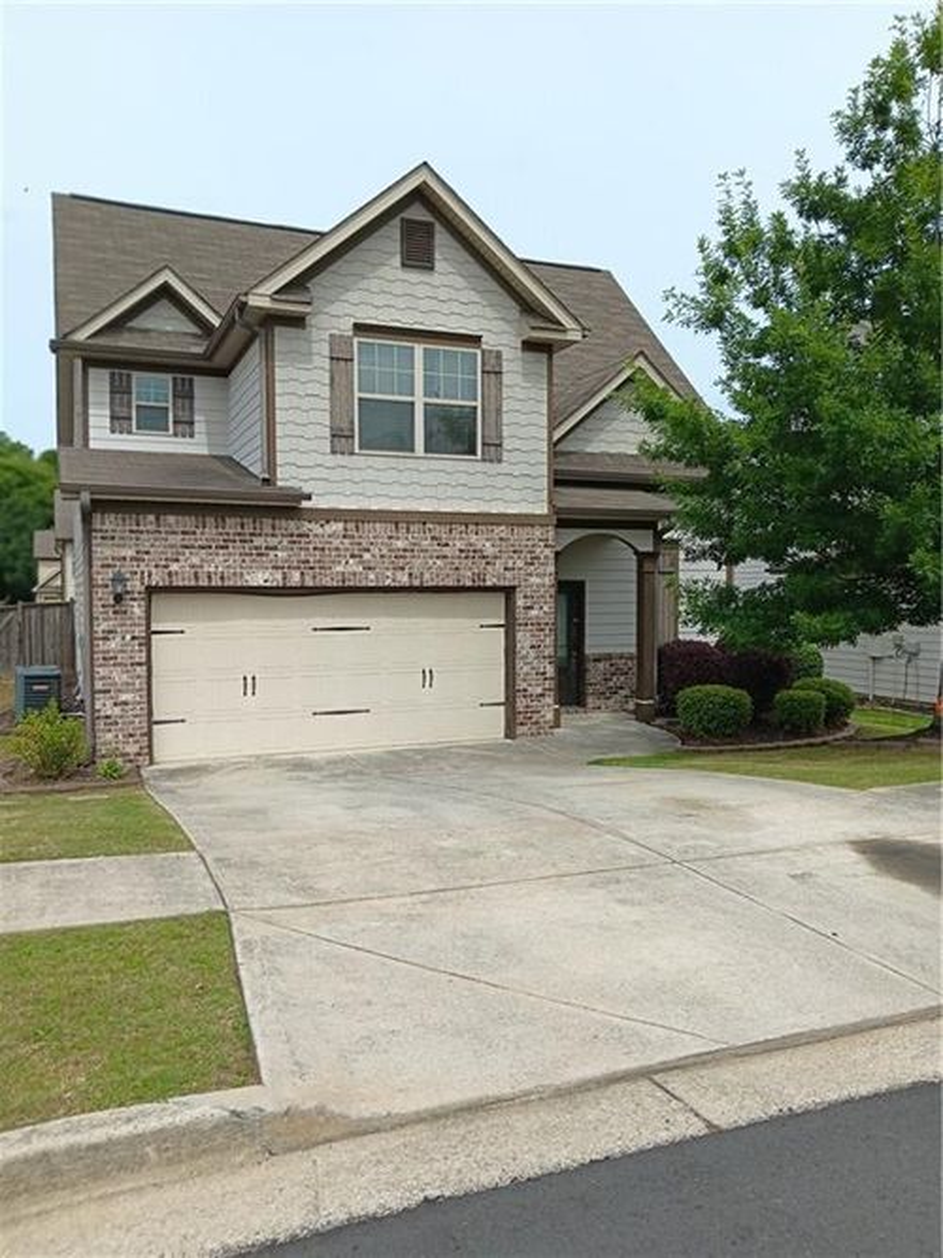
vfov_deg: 67.3
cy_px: 629
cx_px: 472
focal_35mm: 26
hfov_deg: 53.0
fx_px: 945
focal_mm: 3.98
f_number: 1.8
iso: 20
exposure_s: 1/1000
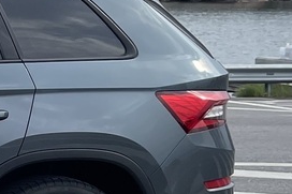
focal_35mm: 159
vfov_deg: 8.6
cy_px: 114
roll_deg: -0.8
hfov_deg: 11.2
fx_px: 1289
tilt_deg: -7.8
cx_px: -366
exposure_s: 1/3788
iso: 32
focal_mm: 5.1
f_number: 1.6
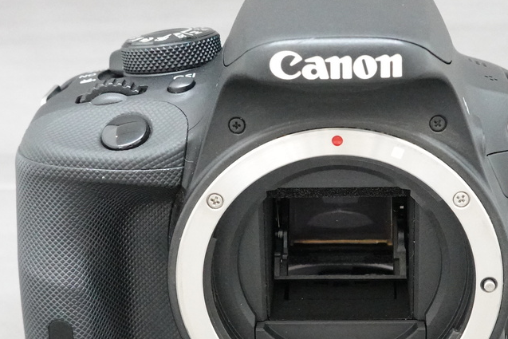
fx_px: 1143
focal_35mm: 81
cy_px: 187
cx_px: 329
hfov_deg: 25.0
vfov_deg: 16.9
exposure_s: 1/50
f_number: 5.6
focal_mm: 15.9
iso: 4000
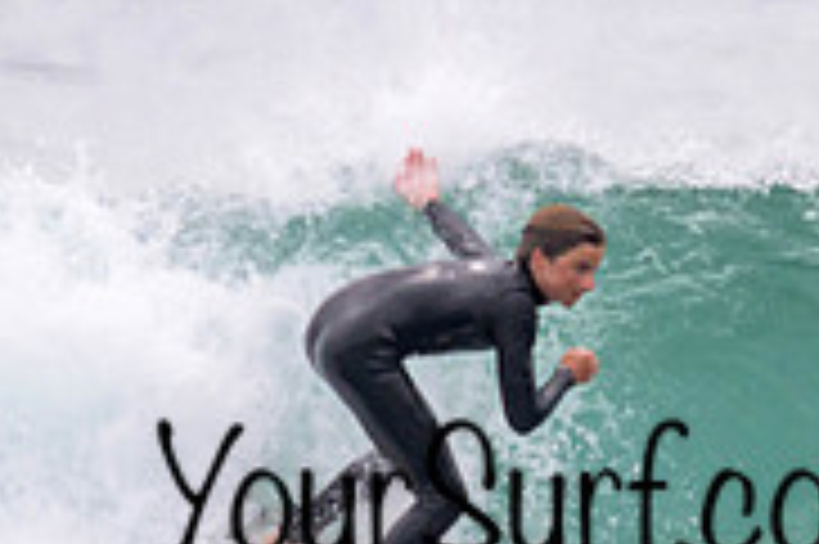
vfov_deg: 0.5
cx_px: 621
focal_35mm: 2554
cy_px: 452
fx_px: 58050
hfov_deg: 0.8
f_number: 11
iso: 1000
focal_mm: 800
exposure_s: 1/2000
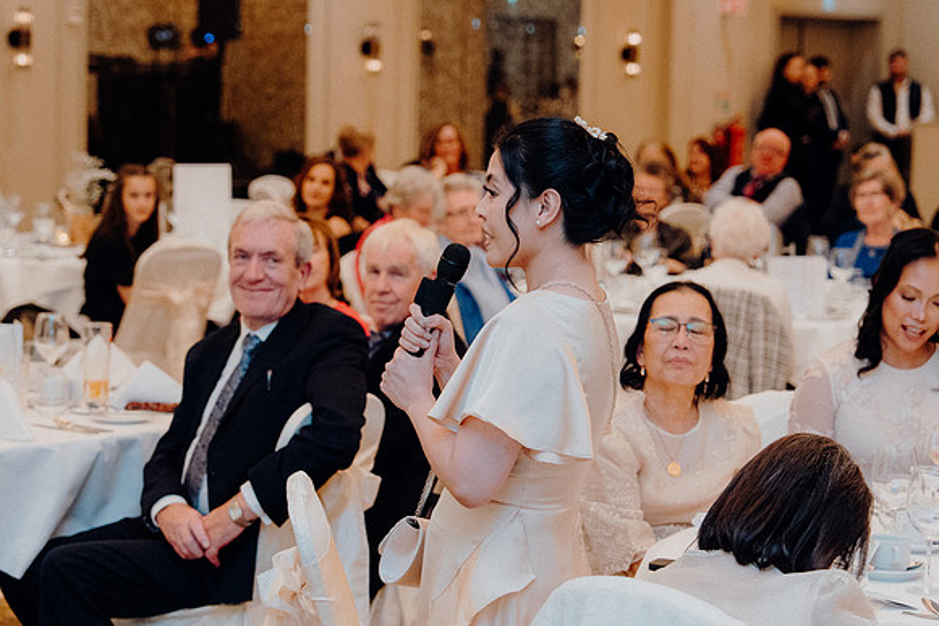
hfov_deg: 19.5
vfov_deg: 13.0
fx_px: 2739
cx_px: 470
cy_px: 313
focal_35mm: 105
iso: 3200
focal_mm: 70
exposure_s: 1/160
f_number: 3.5
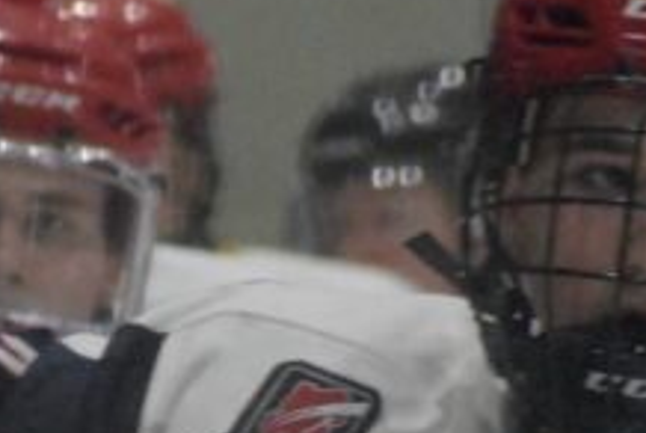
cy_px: 586
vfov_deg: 0.8
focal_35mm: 1829
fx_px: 32864
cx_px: 157
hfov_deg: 1.1
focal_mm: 260
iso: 10000
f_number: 11
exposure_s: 1/320
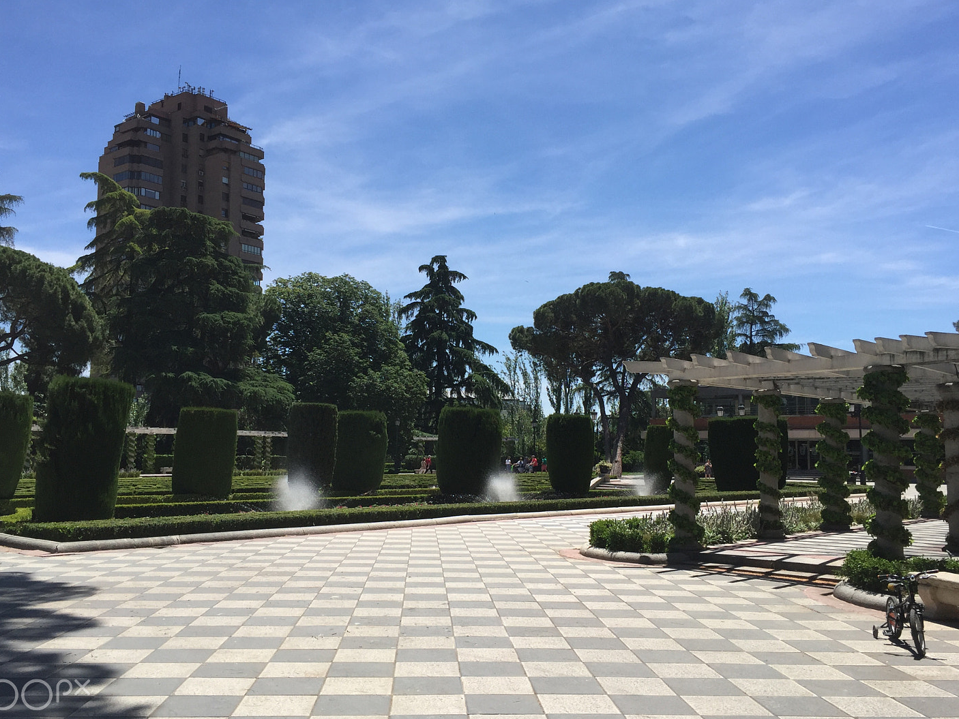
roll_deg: -1.3
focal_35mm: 33
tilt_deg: +5.6
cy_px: 376
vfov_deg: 42.9
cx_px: 467
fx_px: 914
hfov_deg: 55.3
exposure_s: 1/2326
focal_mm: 4.15
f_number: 2.2
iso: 32
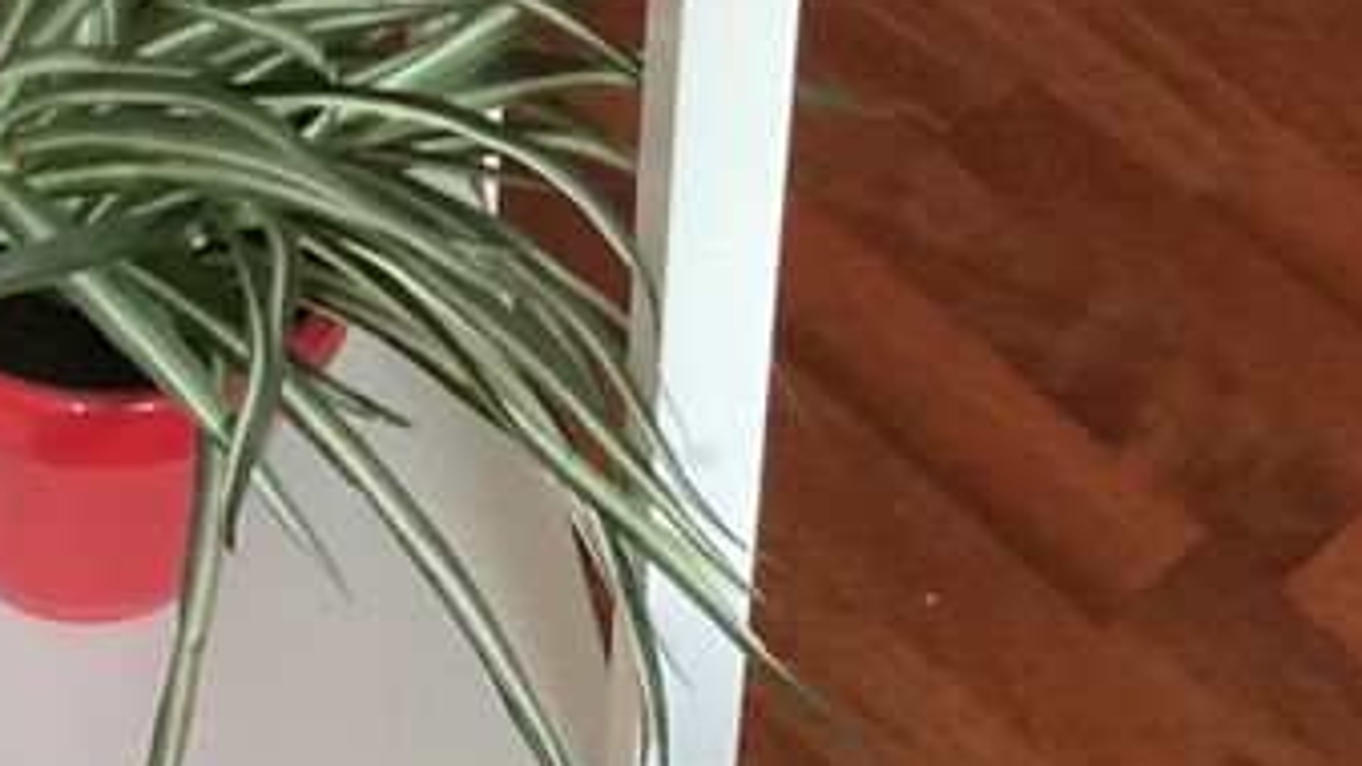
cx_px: 169
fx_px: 3611
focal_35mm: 100
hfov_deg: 21.0
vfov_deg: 11.1
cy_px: -706
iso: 640
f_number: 2.4
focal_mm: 3.3
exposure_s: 1/30
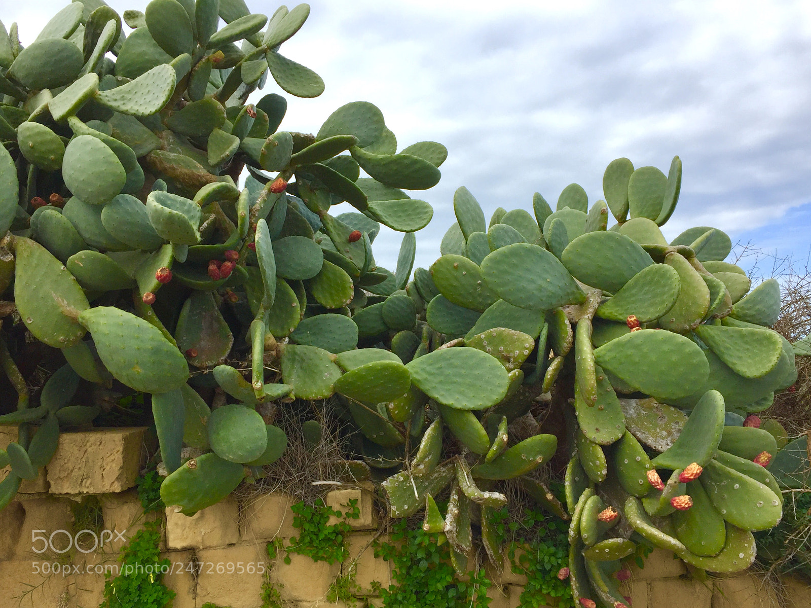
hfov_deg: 61.7
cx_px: 406
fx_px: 679
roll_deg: +3.5
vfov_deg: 48.2
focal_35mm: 29
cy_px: 304
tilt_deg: +7.7
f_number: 2.2
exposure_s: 1/1041
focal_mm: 4.15
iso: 32
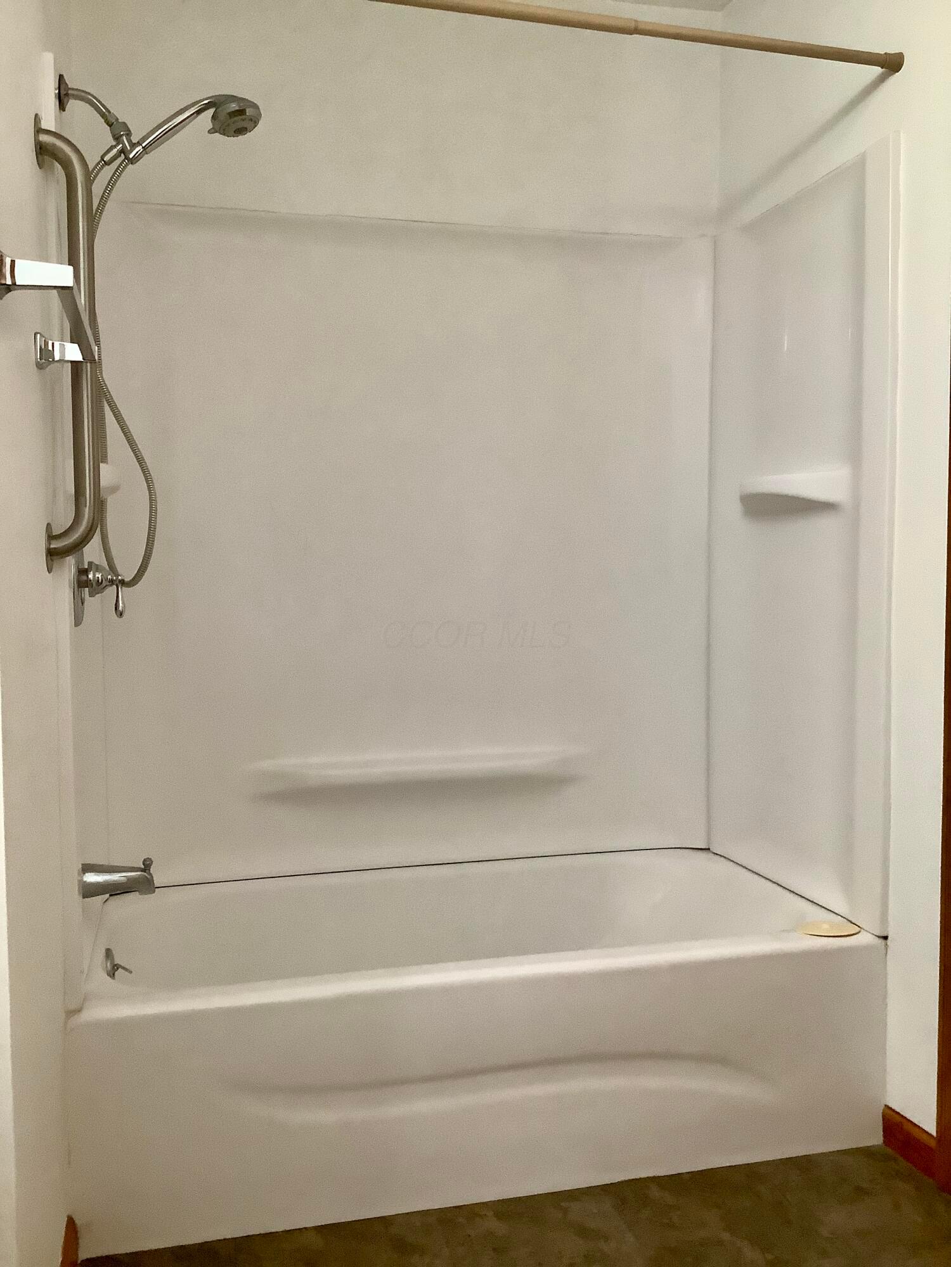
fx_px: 1136
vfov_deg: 58.4
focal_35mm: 31
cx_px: 476
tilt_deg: -3.2
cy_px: 634
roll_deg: +1.2
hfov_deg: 45.4
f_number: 2.4
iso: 250
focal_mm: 3.3
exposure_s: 1/60
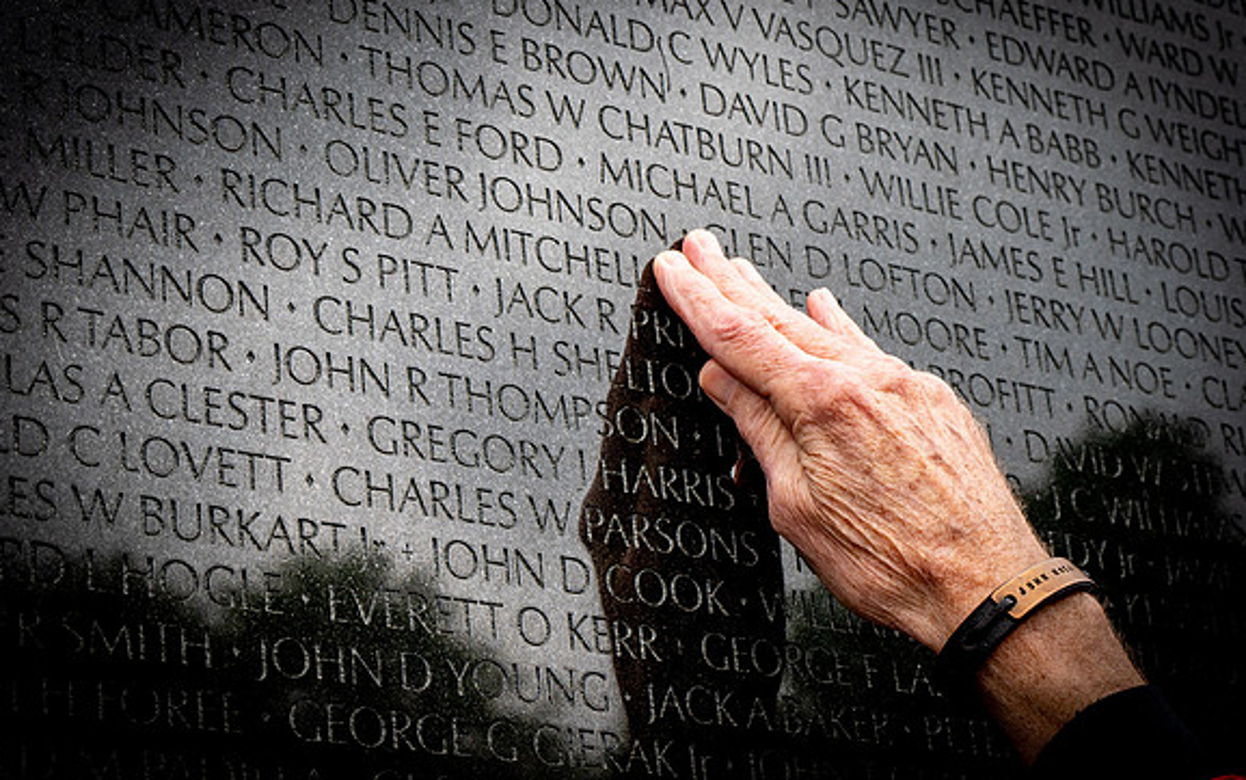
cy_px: 289
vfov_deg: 15.7
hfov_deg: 24.9
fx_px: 2819
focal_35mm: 83
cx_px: 470
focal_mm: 48
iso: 720
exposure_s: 1/640
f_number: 8
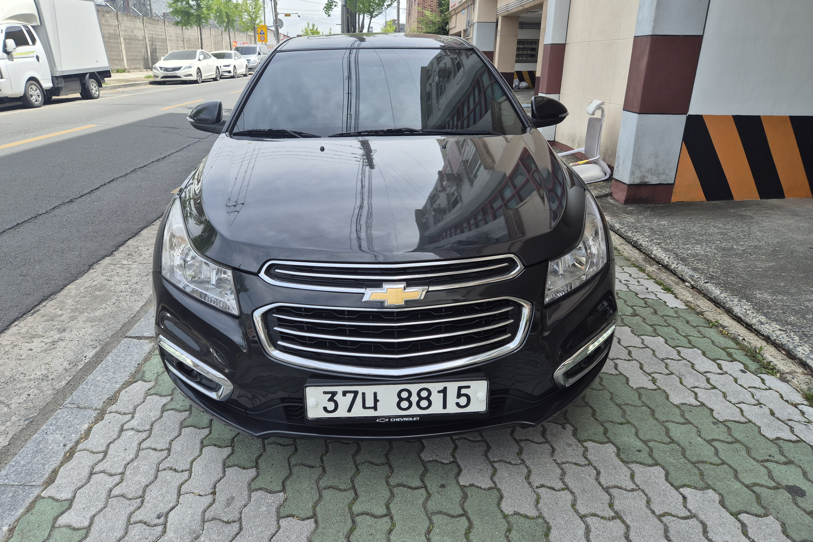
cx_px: 407
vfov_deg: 53.1
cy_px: 246
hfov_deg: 73.7
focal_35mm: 24
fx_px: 542
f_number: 1.8
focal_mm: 5.4
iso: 25
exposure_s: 1/1012
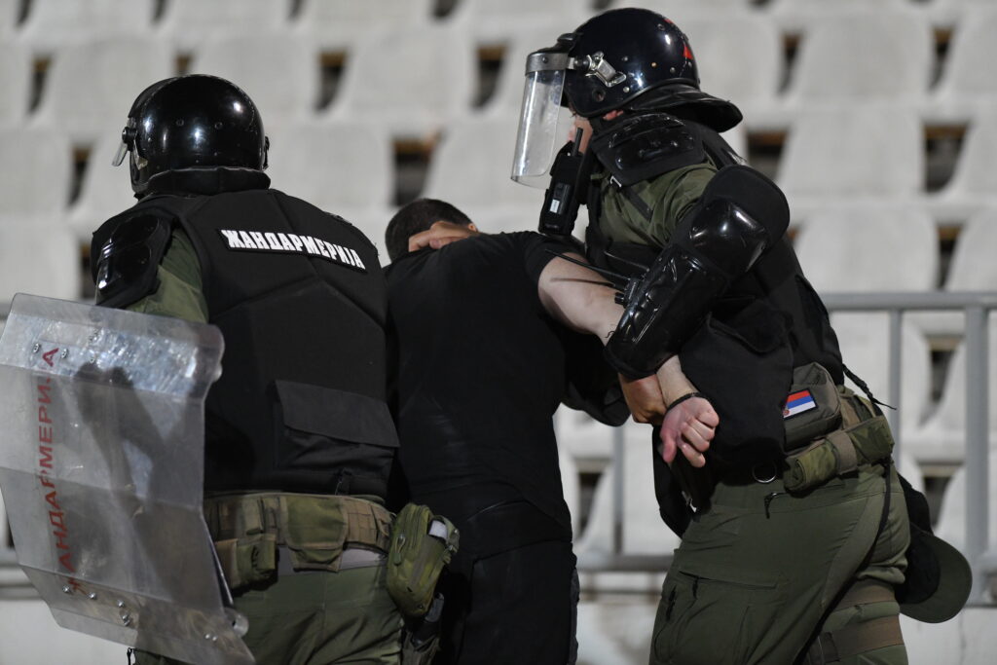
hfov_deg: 6.9
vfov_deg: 4.6
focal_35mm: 300
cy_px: 332
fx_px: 8309
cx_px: 498
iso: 6400
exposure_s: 1/2000
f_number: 4
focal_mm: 300
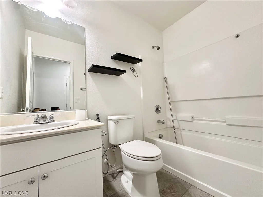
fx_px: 106
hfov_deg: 102.1
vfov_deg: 85.7
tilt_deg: +3.3
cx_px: 132
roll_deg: +2.8
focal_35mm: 14
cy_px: 98
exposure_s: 1/120
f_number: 2.2
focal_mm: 2.22
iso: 250
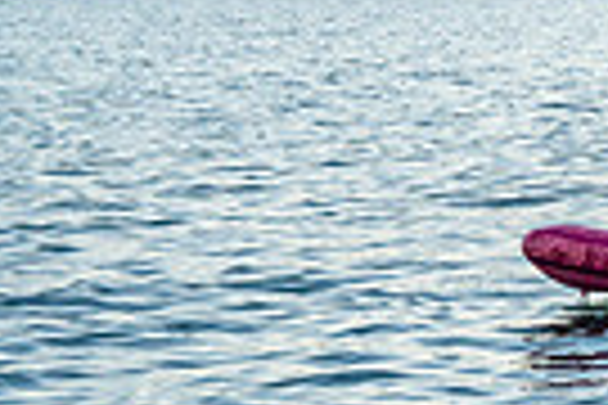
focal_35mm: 197
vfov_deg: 6.9
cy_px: -166
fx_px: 3327
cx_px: 1189
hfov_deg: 9.8
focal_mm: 44
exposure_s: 1/5000
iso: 400
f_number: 4.5
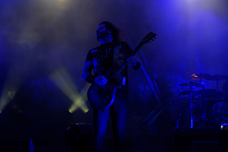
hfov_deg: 31.4
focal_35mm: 64
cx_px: 114
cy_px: 76
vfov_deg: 21.2
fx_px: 405
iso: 100
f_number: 4.5
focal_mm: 64
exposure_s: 1/100
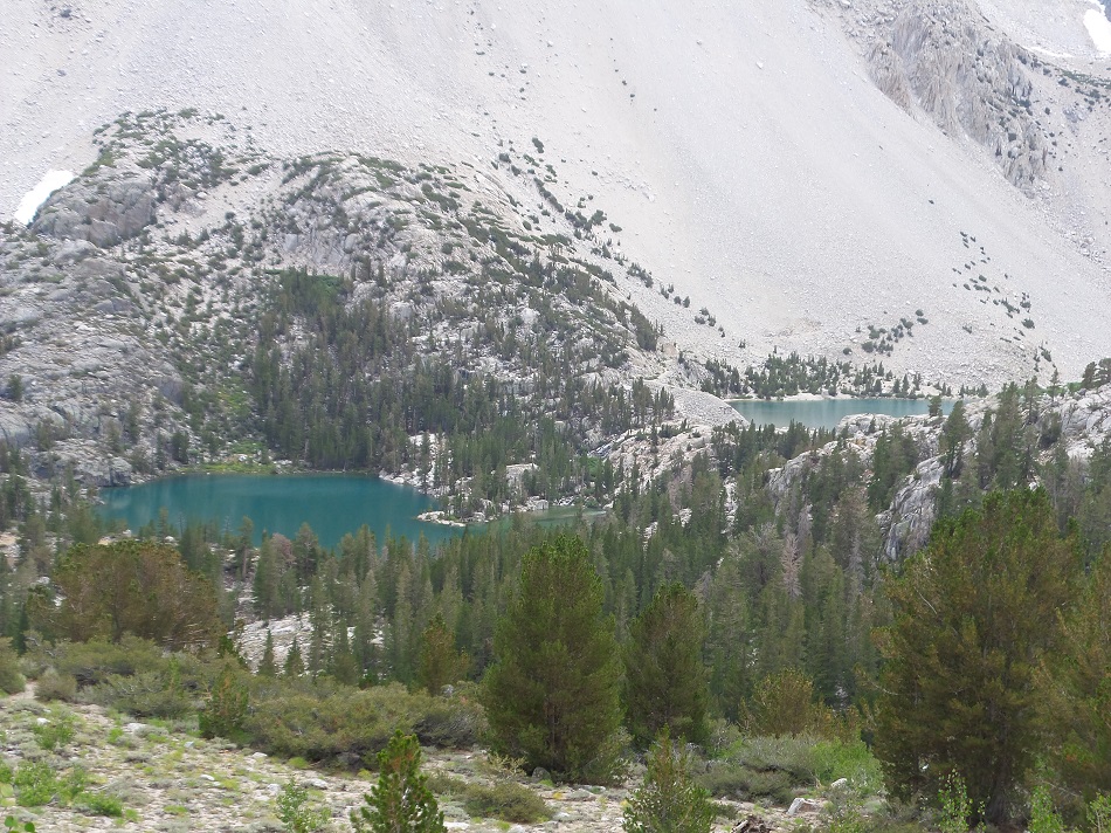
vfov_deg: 22.9
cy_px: 416
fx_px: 2054
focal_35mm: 64
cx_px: 556
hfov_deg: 30.3
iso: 100
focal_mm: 11.4
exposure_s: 1/320
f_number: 4
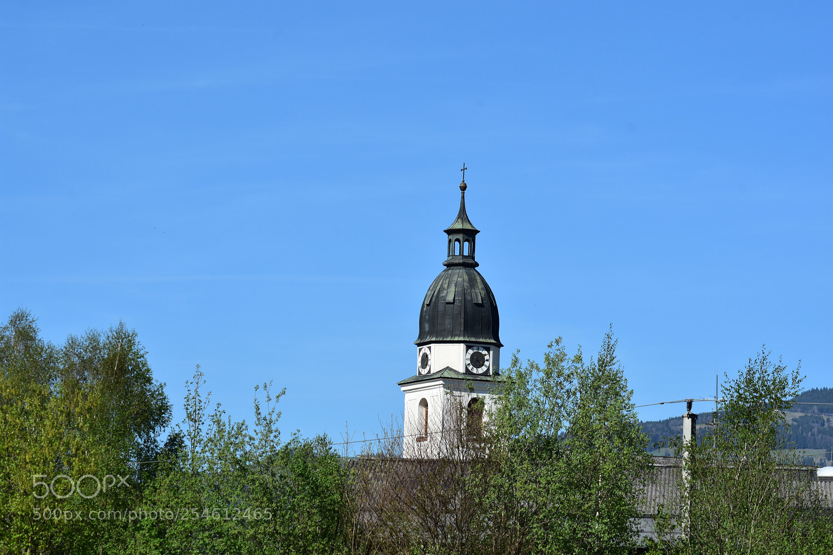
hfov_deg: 13.7
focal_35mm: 150
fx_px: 3470
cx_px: 416
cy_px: 278
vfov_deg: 9.1
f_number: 11
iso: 200
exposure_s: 1/400
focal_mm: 100
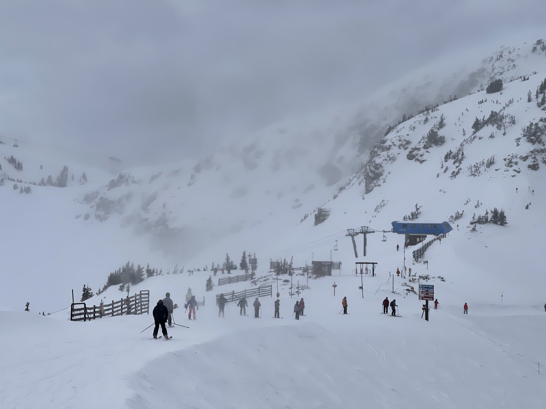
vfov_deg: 22.9
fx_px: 1009
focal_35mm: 64
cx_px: 273
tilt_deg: +0.3
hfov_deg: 30.3
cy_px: 204
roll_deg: -0.9
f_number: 2.2
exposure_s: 1/6494
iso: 20
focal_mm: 7.5
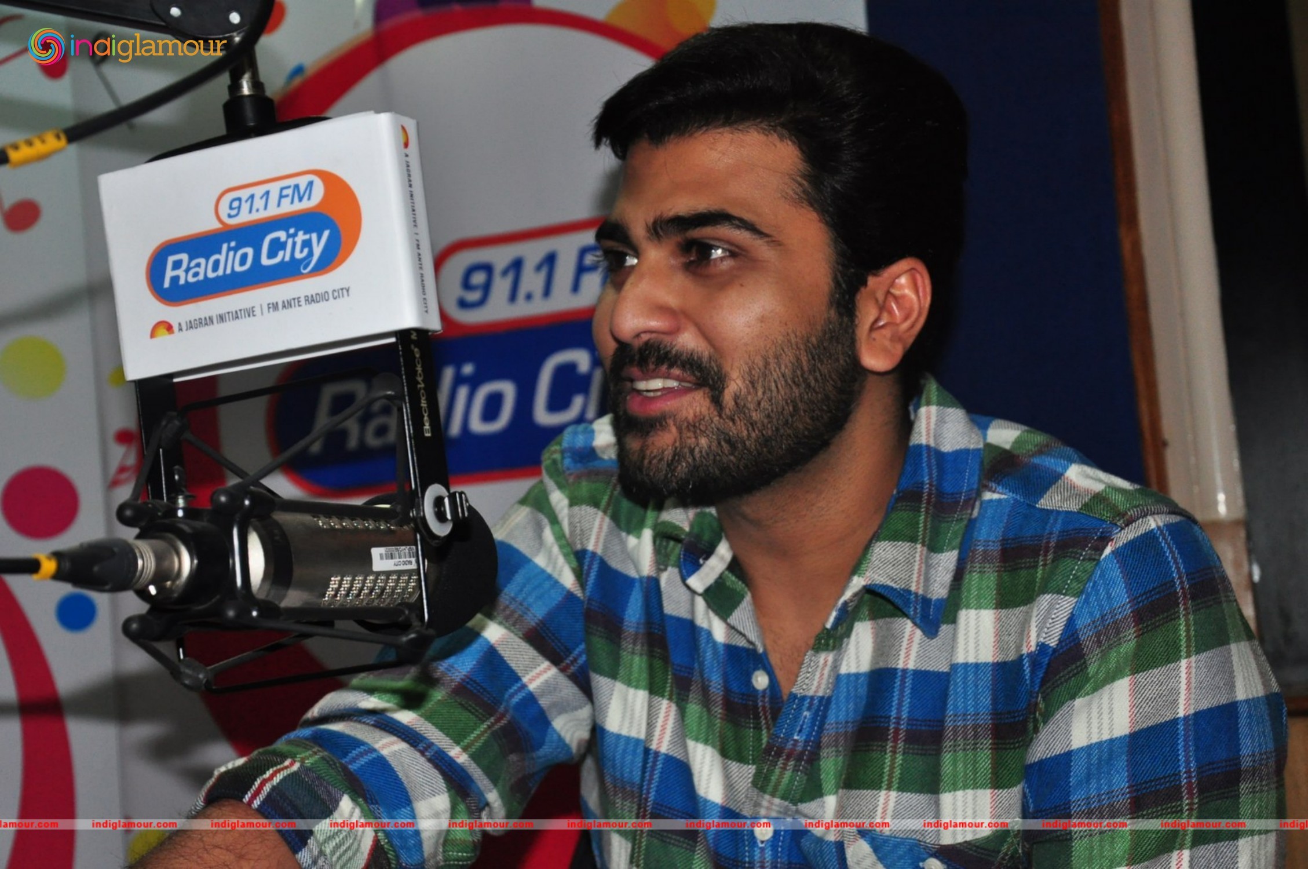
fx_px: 2286
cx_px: 654
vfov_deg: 21.5
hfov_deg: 31.9
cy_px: 434
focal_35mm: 63
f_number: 5.6
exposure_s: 1/125
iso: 1000
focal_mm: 42
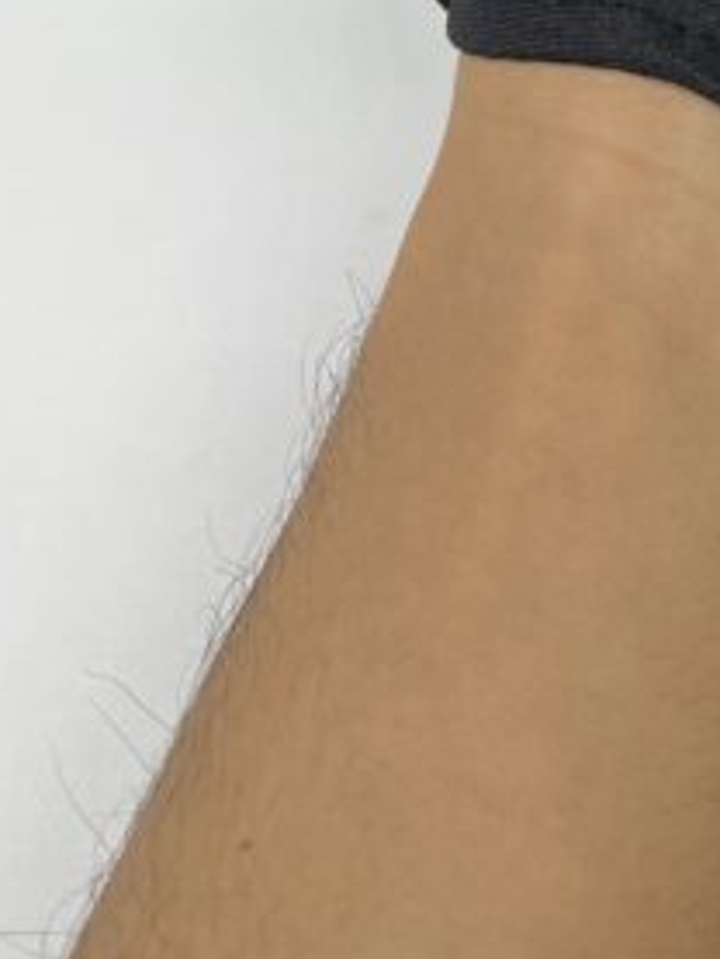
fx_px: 2660
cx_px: 1170
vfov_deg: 16.7
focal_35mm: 96
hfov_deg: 14.1
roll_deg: +3.9
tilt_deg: -43.3
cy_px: -803
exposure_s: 1/100
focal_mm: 5.7
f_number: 1.5
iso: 64
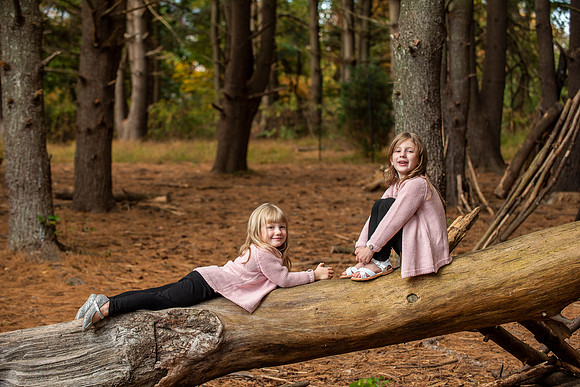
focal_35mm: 90
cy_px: 194
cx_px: 290
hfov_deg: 22.6
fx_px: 1450
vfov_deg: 15.2
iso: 250
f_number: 4.5
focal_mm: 90
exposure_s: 1/100
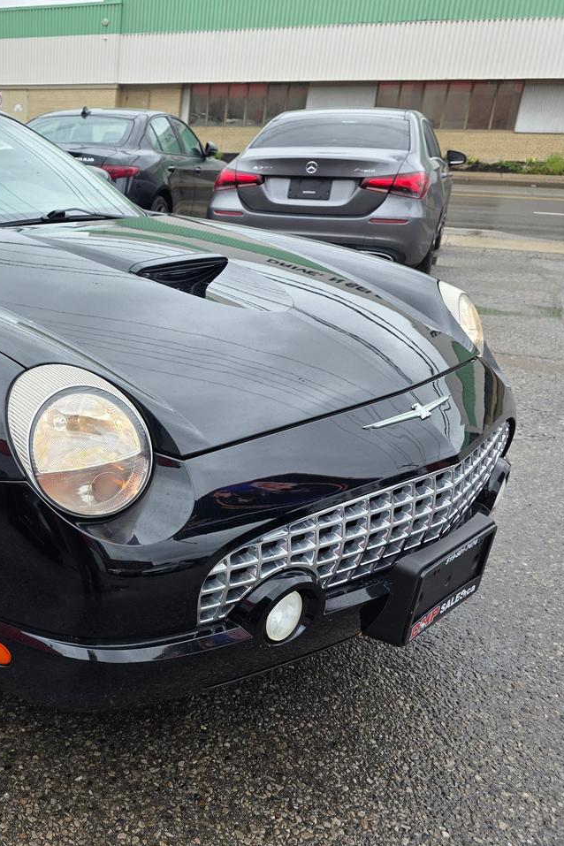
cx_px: 16
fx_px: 752
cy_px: 423
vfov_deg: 58.7
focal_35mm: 32
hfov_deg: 37.3
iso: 50
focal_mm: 6.3
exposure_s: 1/359
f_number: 1.7
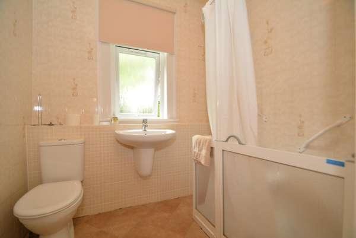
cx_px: 178
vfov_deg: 77.4
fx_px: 148
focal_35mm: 15
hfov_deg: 100.3
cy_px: 119
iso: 280
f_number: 4
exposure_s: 1/60
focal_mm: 10
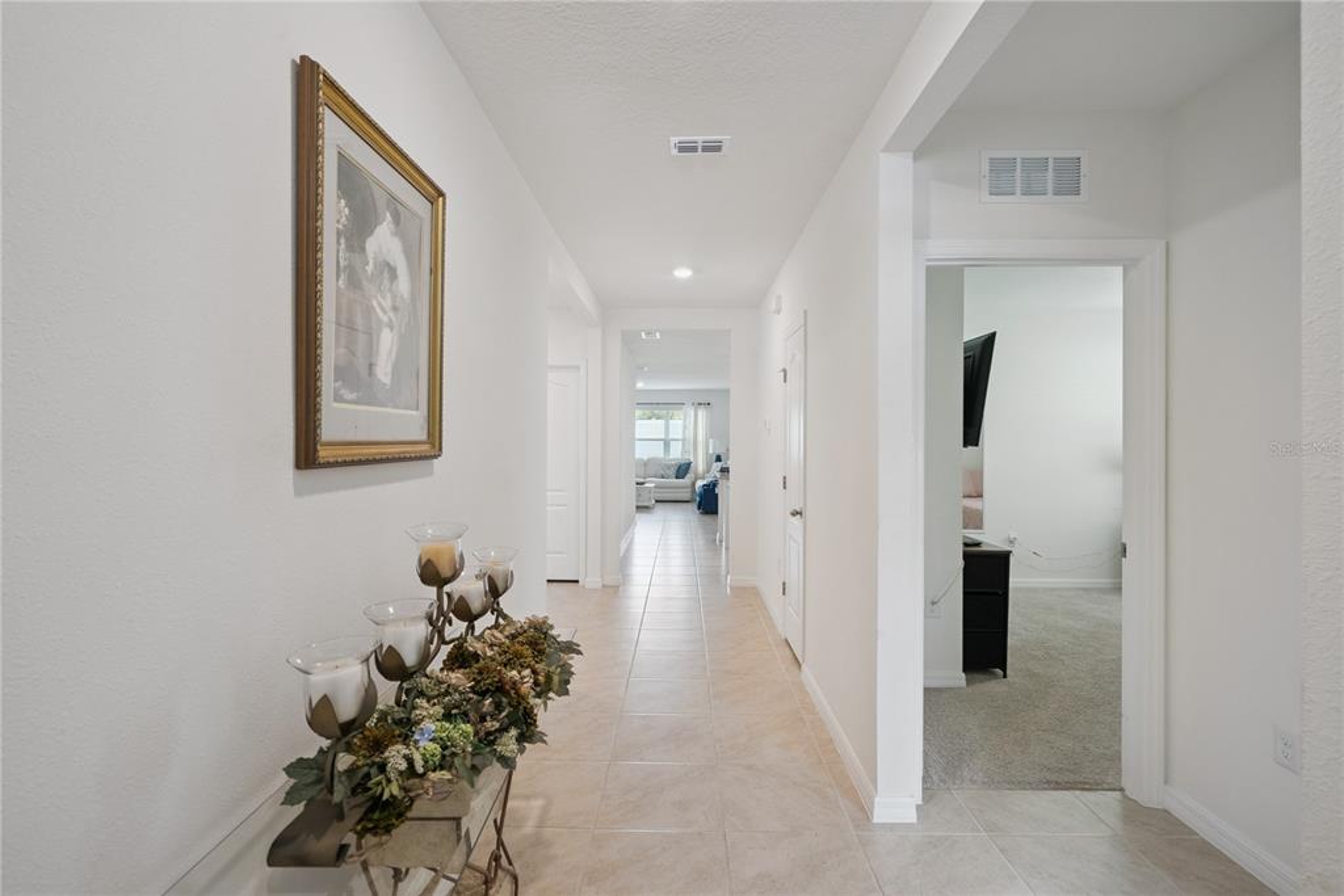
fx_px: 597
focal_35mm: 16
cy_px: 448
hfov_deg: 96.7
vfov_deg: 73.8
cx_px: 672
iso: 1000
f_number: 9
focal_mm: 16
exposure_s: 1/50
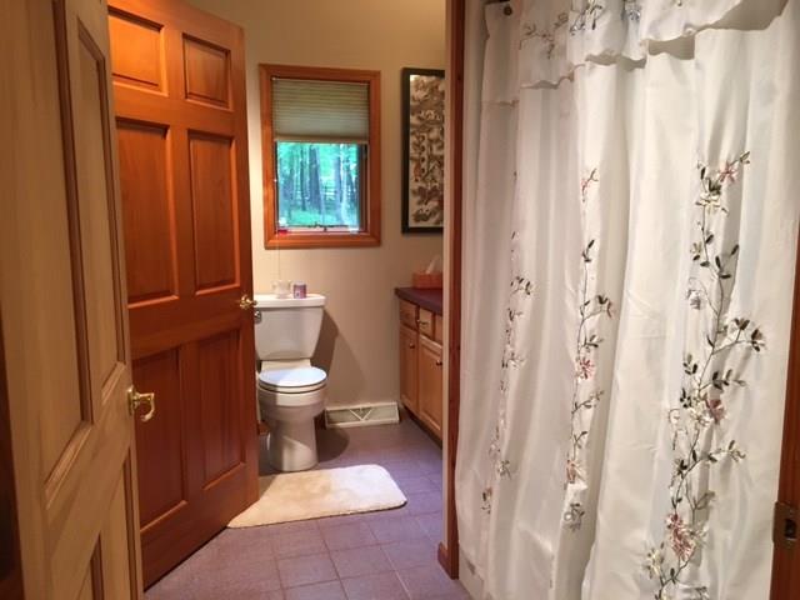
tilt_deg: -8.2
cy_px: 300
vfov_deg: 48.2
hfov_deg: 61.7
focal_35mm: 29
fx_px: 670
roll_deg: -0.3
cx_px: 400
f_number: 2.2
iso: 64
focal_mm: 4.15
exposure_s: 1/30
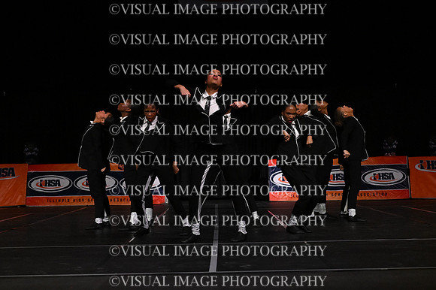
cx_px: 218
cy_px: 145
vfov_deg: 14.5
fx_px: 1138
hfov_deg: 21.7
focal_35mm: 94
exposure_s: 1/1000
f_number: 4
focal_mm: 63
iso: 6400
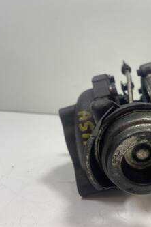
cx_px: 120
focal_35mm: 39
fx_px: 245
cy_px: 106
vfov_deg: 49.5
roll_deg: -4.6
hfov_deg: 33.3
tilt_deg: -9.7
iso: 80
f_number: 1.6
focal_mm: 4.2
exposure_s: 1/100
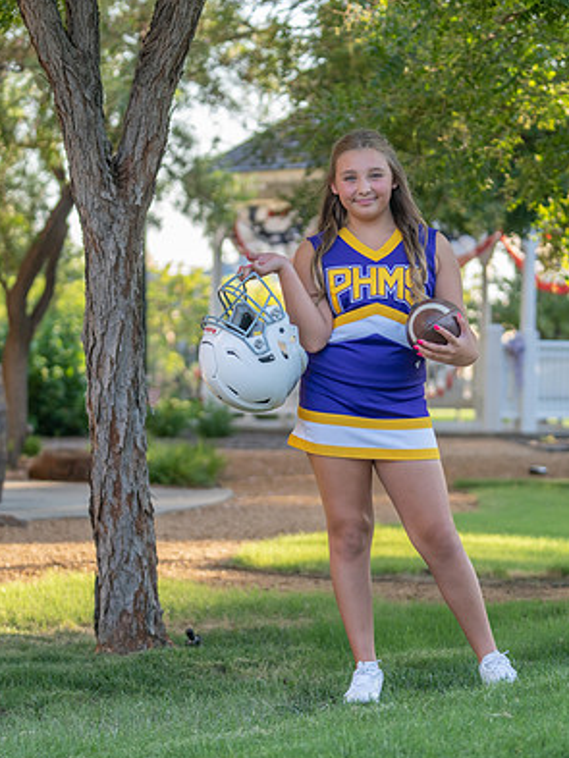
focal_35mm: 115
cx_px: 300
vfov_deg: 17.1
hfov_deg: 12.9
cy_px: 412
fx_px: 2519
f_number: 2.8
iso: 200
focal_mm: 70
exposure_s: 1/320
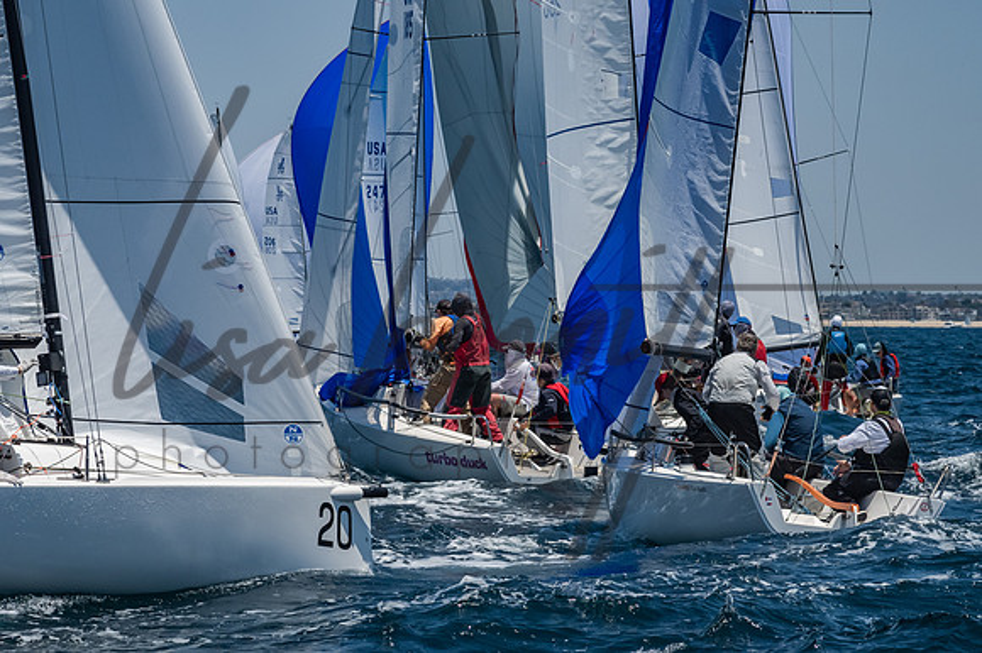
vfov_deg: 7.3
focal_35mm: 187
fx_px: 5098
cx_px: 491
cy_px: 326
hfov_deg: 11.0
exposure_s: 1/1600
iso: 640
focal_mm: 125
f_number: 14
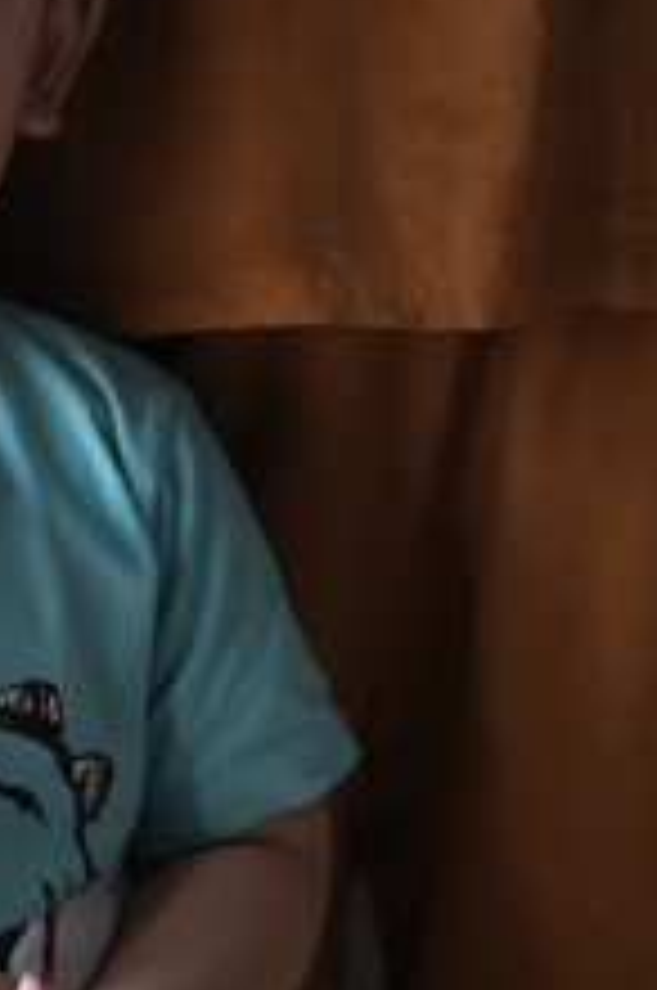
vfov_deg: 13.9
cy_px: 454
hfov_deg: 9.1
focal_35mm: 148
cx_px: -200
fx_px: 4064
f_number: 2.5
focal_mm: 50
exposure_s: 1/1000
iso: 2000
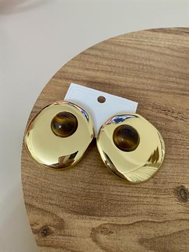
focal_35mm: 25
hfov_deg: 54.9
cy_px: 126
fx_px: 182
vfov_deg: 69.4
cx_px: 94
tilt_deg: -58.9
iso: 500
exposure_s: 1/33
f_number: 1.8
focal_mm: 4.25
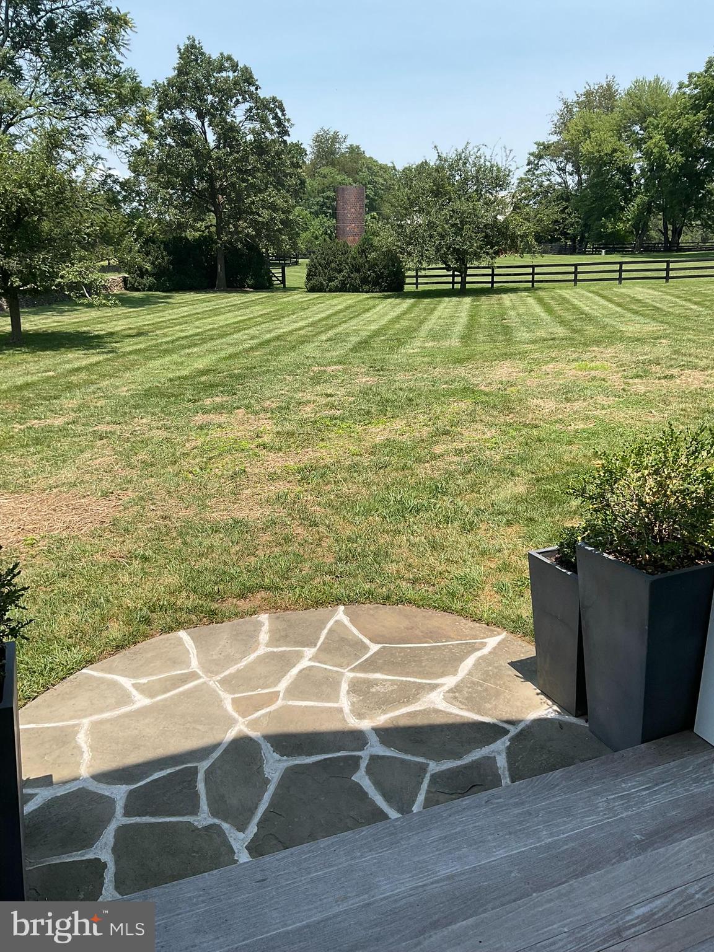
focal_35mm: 29
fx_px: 798
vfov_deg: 61.7
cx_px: 357
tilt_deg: -16.5
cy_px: 476
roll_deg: -2.6
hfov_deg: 48.2
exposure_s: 1/1377
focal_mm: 3
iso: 16
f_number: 1.8
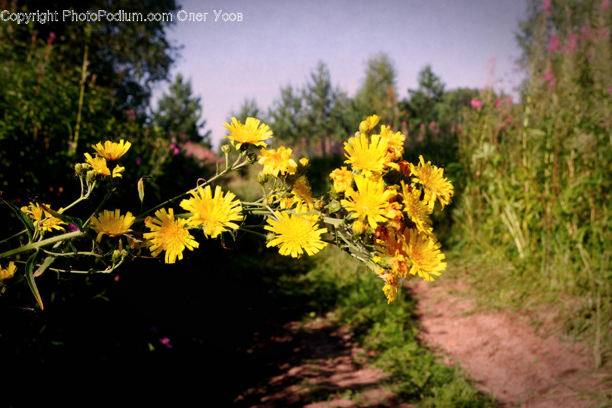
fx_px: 892
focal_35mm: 52
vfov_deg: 25.8
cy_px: 204
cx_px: 306
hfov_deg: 37.9
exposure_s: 1/125
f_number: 13
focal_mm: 35
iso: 100
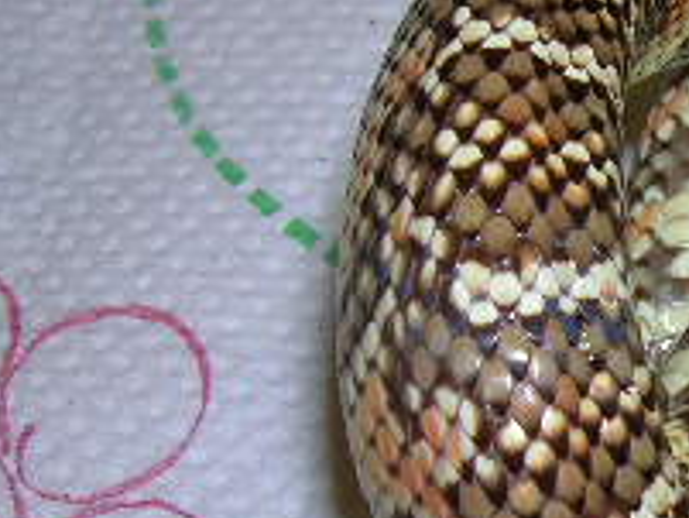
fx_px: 2151
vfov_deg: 13.6
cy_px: 432
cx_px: 974
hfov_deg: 16.8
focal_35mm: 108
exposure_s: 1/60.1
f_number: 4.9
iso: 50
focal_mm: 5.7
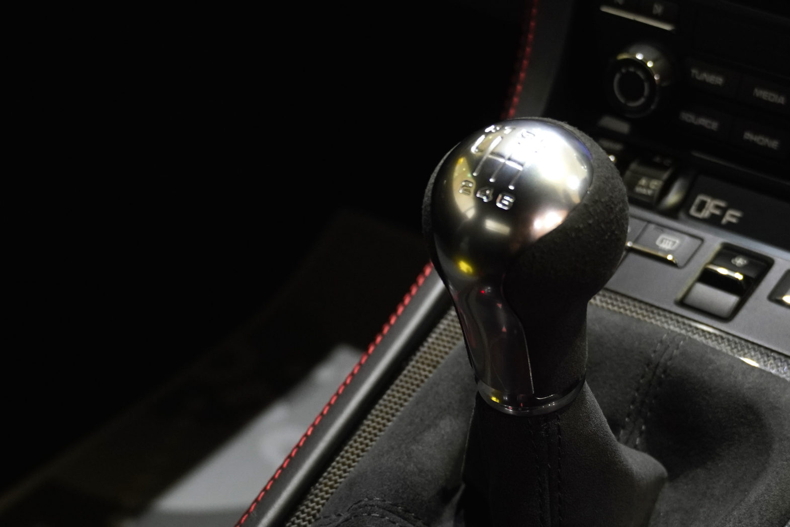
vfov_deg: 17.8
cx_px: 547
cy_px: 417
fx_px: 1664
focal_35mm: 76
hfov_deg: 26.5
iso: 1000
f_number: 4.5
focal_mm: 31
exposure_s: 1/50
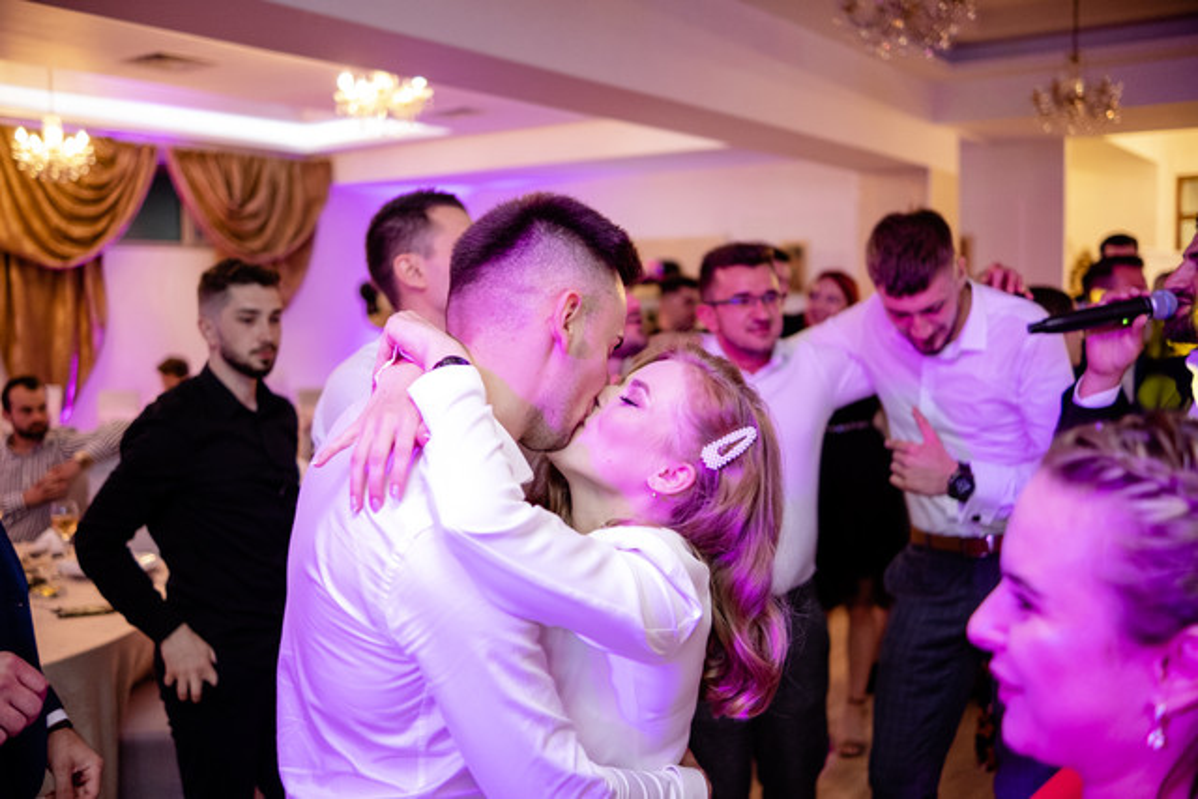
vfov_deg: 37.9
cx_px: 599
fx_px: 1165
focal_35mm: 35
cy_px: 400
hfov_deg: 54.4
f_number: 1.4
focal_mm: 23
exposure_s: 1/200
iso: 1000
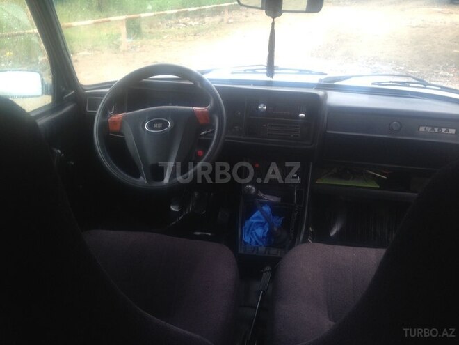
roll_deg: -1.5
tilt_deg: -23.6
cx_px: 230
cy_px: 172
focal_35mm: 33
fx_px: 438
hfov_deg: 55.4
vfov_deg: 42.9
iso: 64
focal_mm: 4.12
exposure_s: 1/20
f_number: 2.4
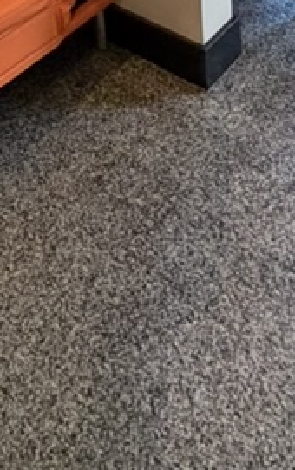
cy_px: -288
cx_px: 50
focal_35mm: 56
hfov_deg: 22.8
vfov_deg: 24.7
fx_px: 718
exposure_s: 1/60
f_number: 2.2
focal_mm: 2.22
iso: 320
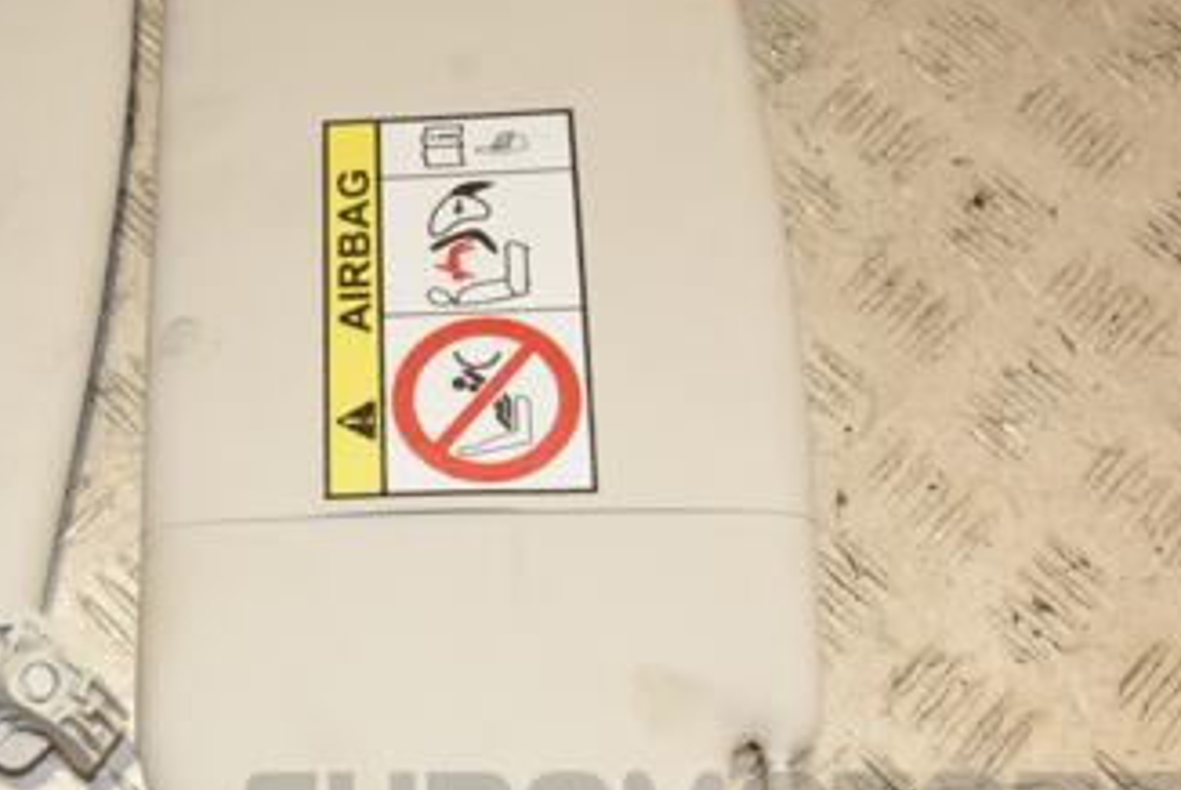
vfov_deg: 23.4
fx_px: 1902
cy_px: 344
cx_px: 178
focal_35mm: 58
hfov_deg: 33.2
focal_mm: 21
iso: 800
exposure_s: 1/200
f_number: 9
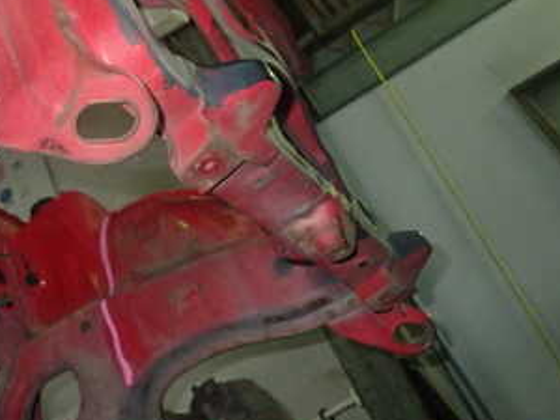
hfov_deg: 34.9
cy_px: 91
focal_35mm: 50
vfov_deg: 28.6
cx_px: 11
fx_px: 809
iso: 500
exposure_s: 1/30
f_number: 5.6
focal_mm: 4.5
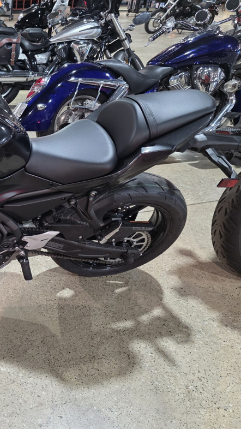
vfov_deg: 58.0
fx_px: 386
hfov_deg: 29.7
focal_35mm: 34
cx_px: -48
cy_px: 217
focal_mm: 6.3
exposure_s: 1/120
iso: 640
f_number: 1.7
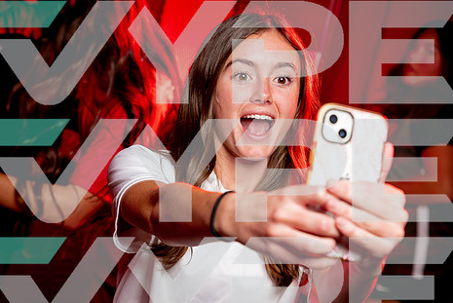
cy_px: 171
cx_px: 216
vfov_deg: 16.9
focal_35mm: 81
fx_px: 1020
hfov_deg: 25.0
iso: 160
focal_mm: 65
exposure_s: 1/250
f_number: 4.5
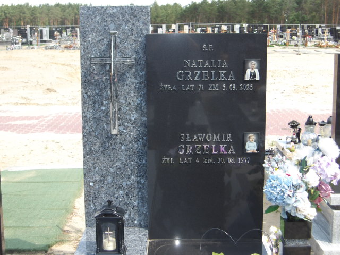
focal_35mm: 53
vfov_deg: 27.5
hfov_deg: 36.2
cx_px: 170
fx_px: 521
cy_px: 128
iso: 100
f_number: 4.2
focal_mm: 9.4
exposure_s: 1/265
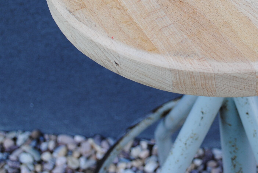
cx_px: 201
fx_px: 668
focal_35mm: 93
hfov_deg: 21.6
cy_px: 0
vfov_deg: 14.5
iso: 140
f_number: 5.6
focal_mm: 30
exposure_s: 1/125
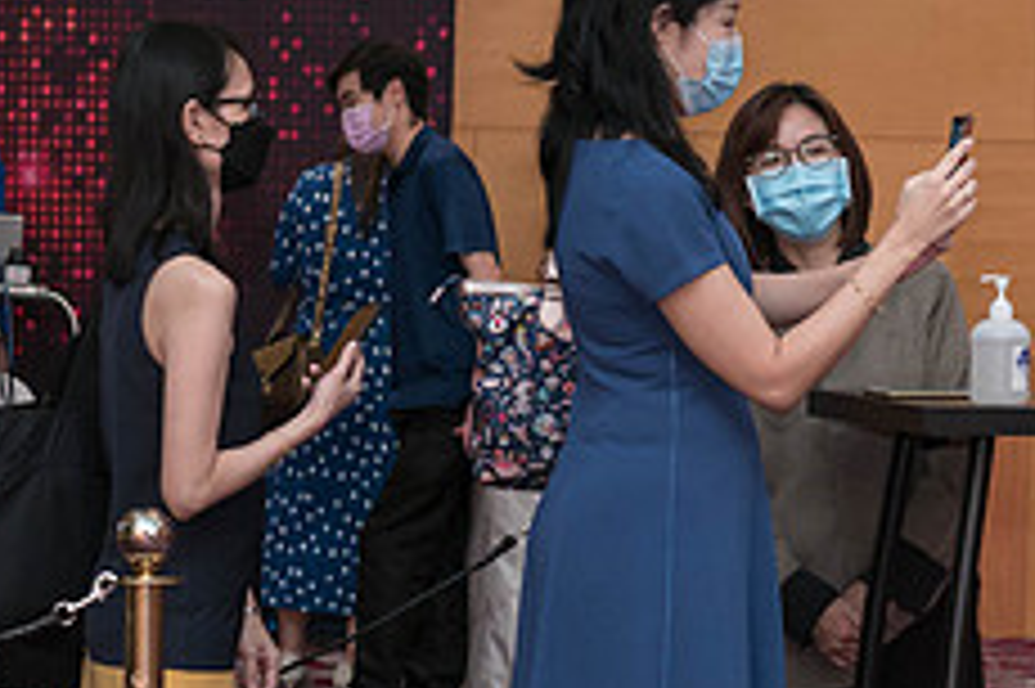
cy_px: 398
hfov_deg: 9.2
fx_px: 6406
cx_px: 702
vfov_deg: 6.2
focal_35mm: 223
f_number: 2.8
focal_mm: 41
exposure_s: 1/100
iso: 1600
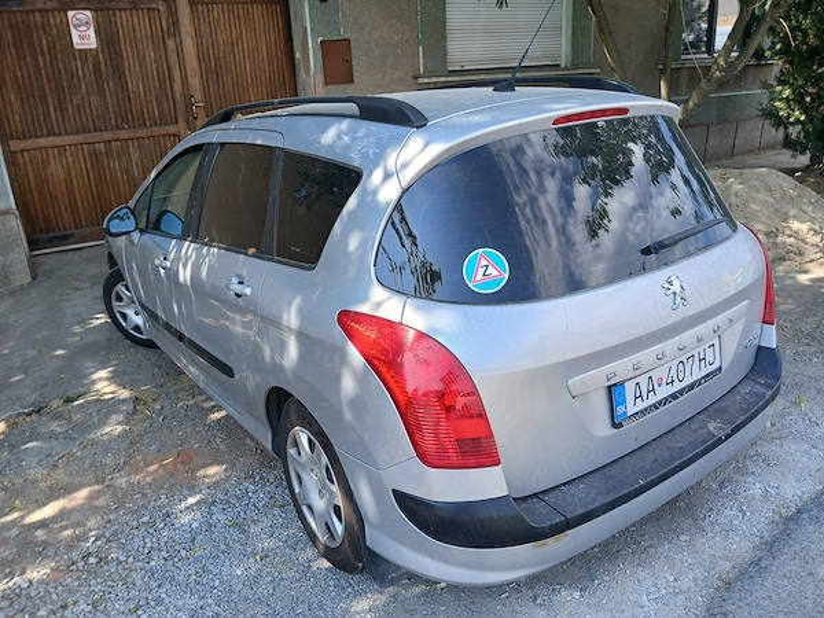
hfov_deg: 67.3
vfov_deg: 53.1
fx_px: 619
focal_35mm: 26
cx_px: 412
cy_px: 309
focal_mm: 3.98
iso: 20
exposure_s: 1/144
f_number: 1.8
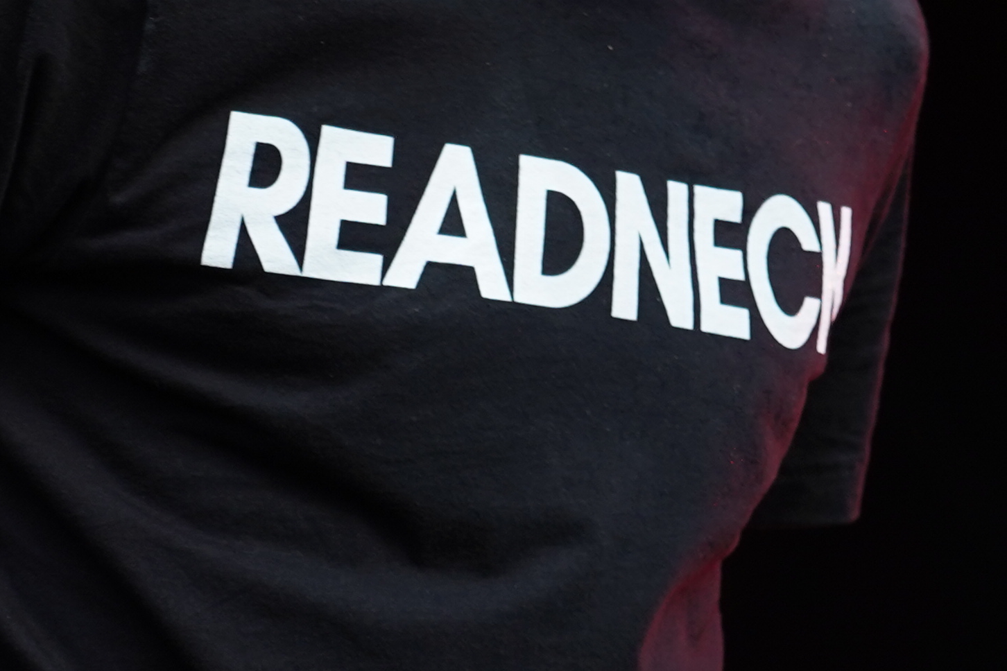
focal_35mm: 434
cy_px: -222
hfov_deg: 4.8
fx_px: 12139
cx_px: 599
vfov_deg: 3.2
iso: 400
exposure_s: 1/125
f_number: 4
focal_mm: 105
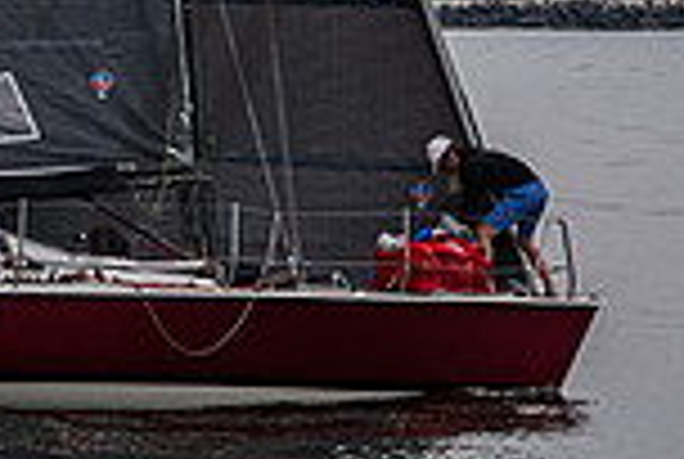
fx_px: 8833
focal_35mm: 464
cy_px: -362
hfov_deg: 4.4
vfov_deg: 3.0
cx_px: -117
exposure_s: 1/5000
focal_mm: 115
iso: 400
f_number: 5.6
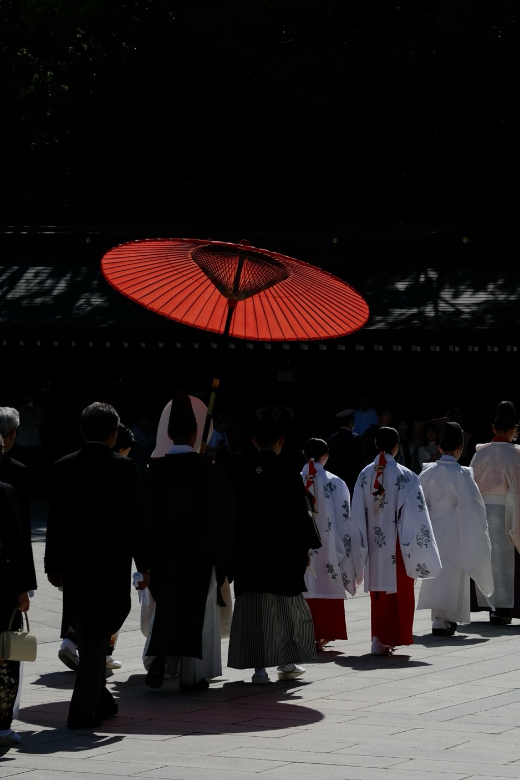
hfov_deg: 14.3
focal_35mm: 96
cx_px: 309
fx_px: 2079
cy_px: 427
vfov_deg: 21.2
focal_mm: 50
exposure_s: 1/4000
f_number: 4
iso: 200
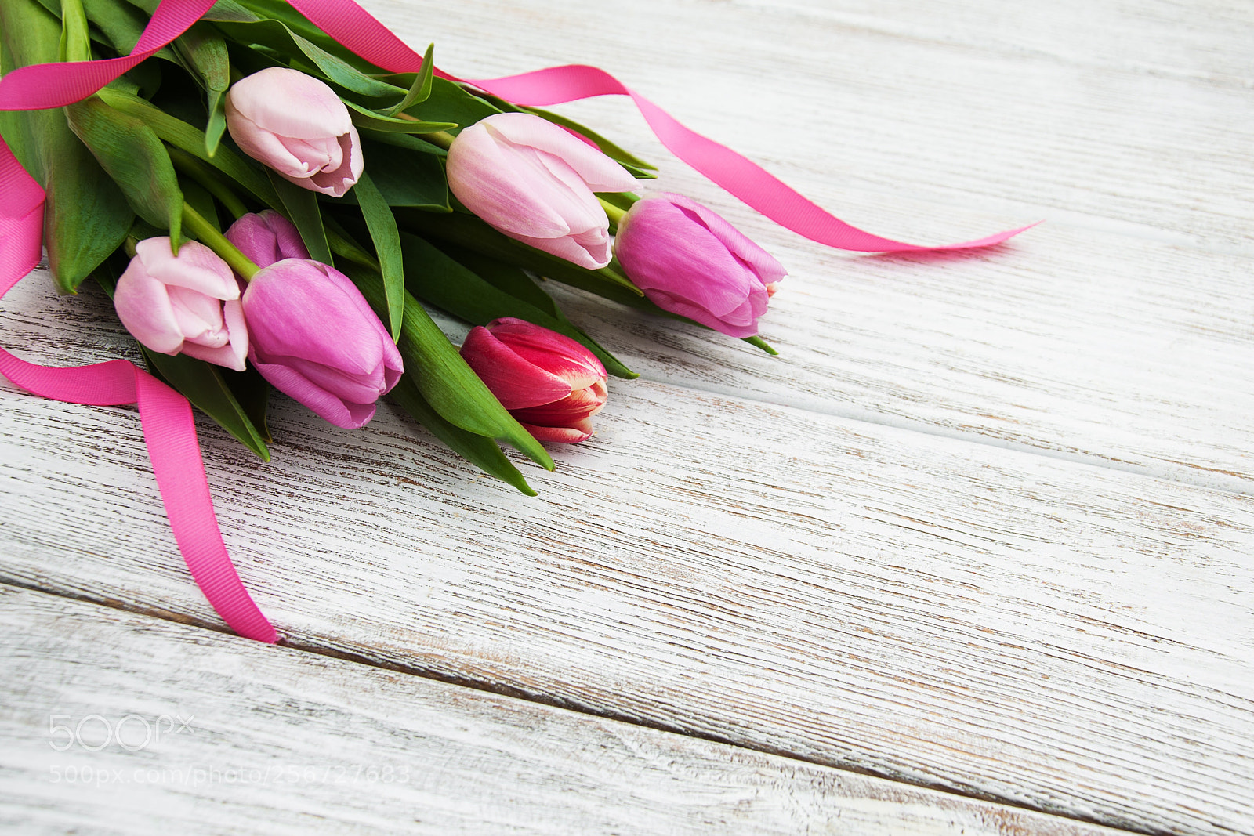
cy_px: 418
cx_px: 627
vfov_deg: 34.2
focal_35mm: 39
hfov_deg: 49.5
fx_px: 1359
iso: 100
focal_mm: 26
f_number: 5.6
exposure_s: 1/160
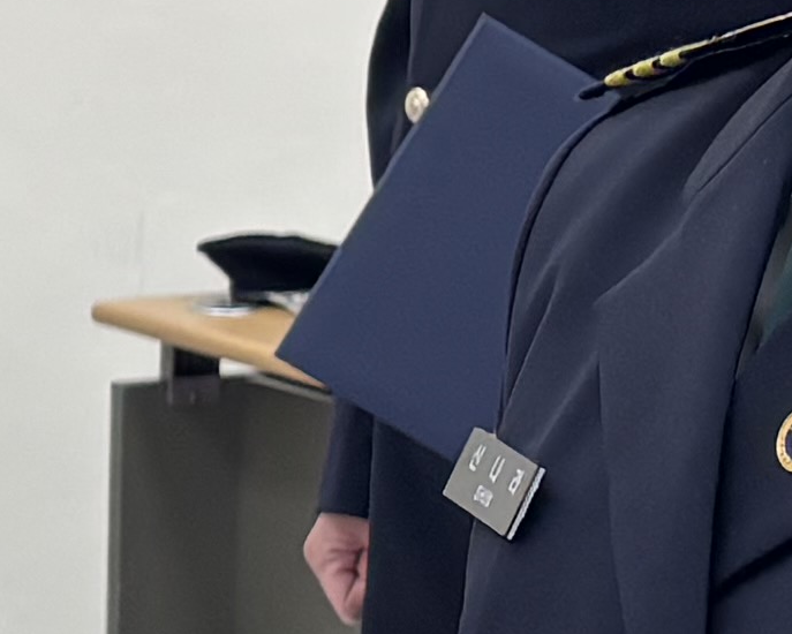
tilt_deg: -10.5
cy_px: 368
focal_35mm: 211
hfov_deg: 8.6
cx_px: -905
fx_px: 4947
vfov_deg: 7.3
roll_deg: +0.6
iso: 40
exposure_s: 1/120
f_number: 1.6
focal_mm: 5.96
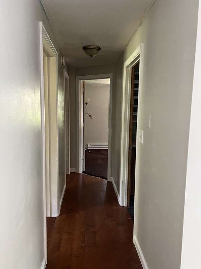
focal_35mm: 26
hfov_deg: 53.1
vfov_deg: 67.3
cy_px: 134
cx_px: 100
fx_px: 201
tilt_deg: -5.8
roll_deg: -0.3
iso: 500
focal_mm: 5.7
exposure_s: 1/60
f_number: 1.5
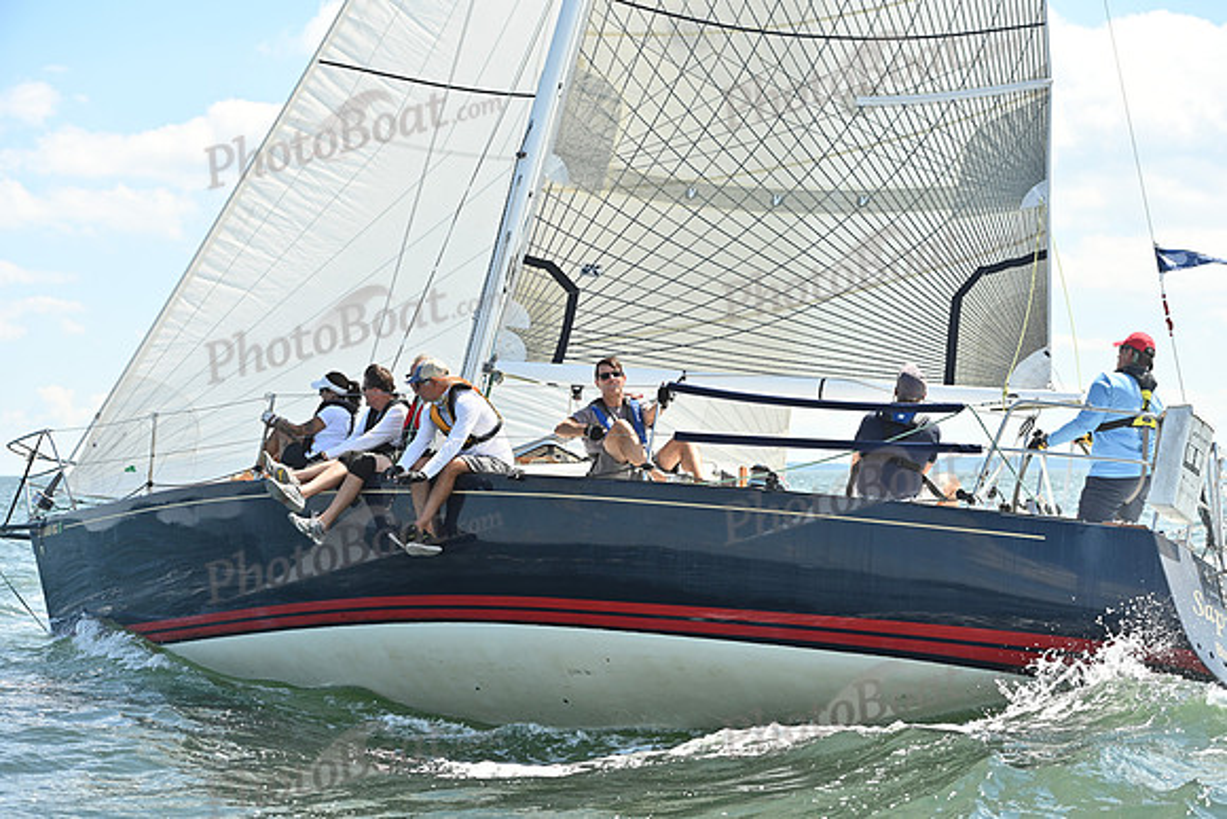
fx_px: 2386
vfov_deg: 19.5
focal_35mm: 70
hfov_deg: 28.8
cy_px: 410
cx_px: 614
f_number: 5.6
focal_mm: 70
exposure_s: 1/1250
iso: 250
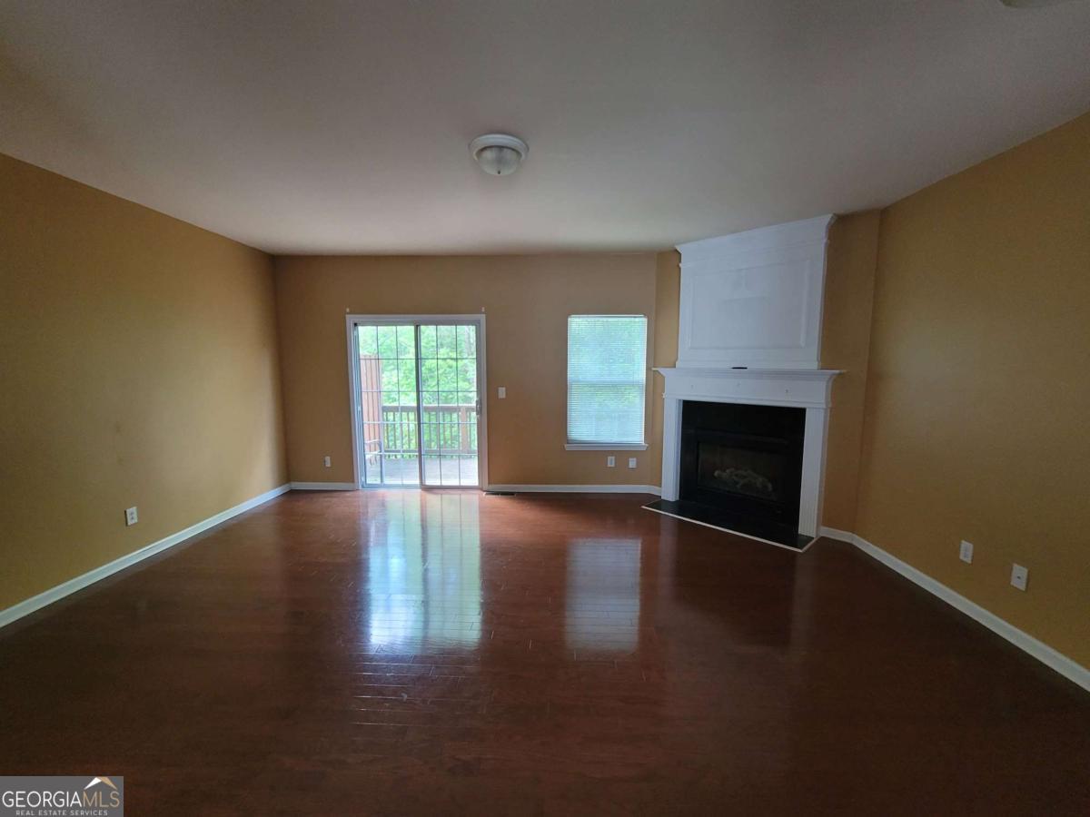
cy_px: 408
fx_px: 409
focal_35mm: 13
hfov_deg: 106.2
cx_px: 545
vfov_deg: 89.9
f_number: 2.2
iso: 320
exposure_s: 1/30
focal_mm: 2.2
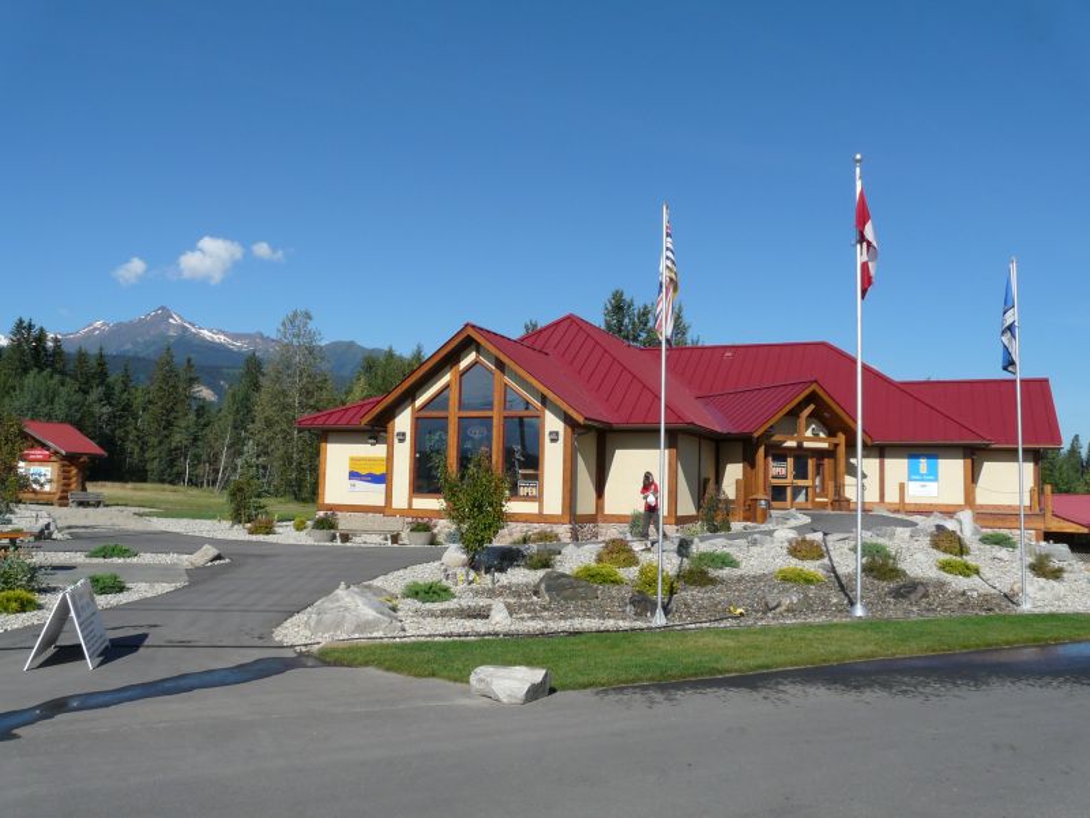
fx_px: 882
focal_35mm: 28
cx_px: 545
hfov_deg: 63.4
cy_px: 409
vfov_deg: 49.7
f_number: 6.3
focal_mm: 4.6
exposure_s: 1/400
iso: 100
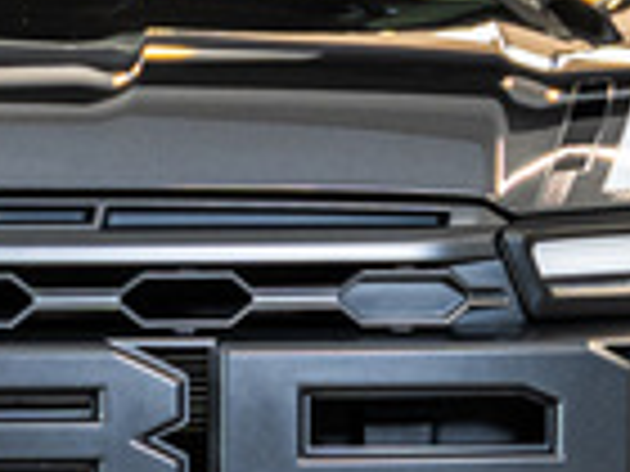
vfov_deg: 5.1
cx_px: -250
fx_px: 5242
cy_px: 562
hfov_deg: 6.8
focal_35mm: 288
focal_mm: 41
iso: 640
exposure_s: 1/160
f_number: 2.8
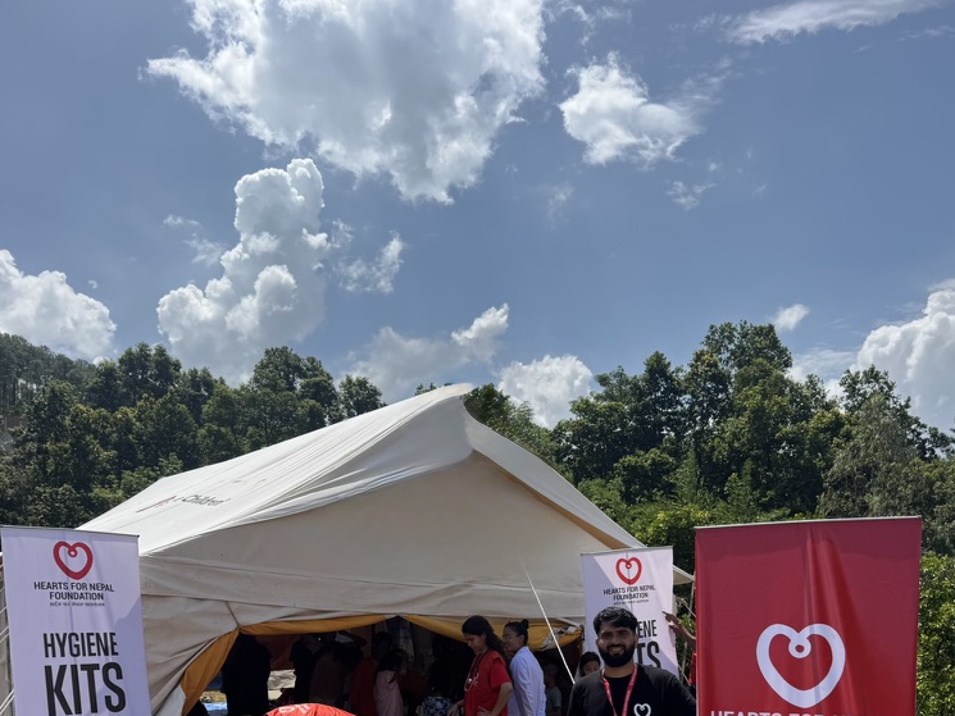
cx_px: 485
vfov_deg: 40.2
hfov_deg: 55.3
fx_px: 911
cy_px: 622
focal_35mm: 33
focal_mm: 6.76
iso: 80
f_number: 1.78
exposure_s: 1/7092
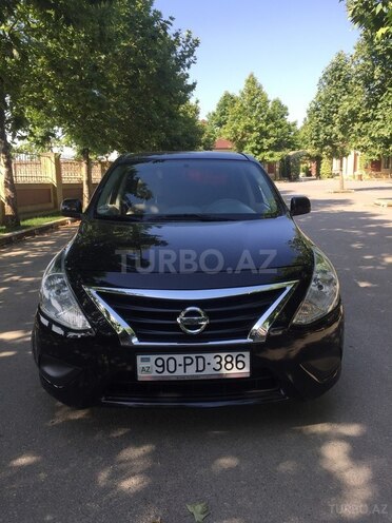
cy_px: 262
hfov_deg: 48.2
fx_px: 438
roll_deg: +1.2
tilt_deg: -10.1
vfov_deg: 61.7
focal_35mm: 29
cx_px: 196
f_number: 2.2
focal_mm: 4.15
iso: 32
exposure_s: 1/549
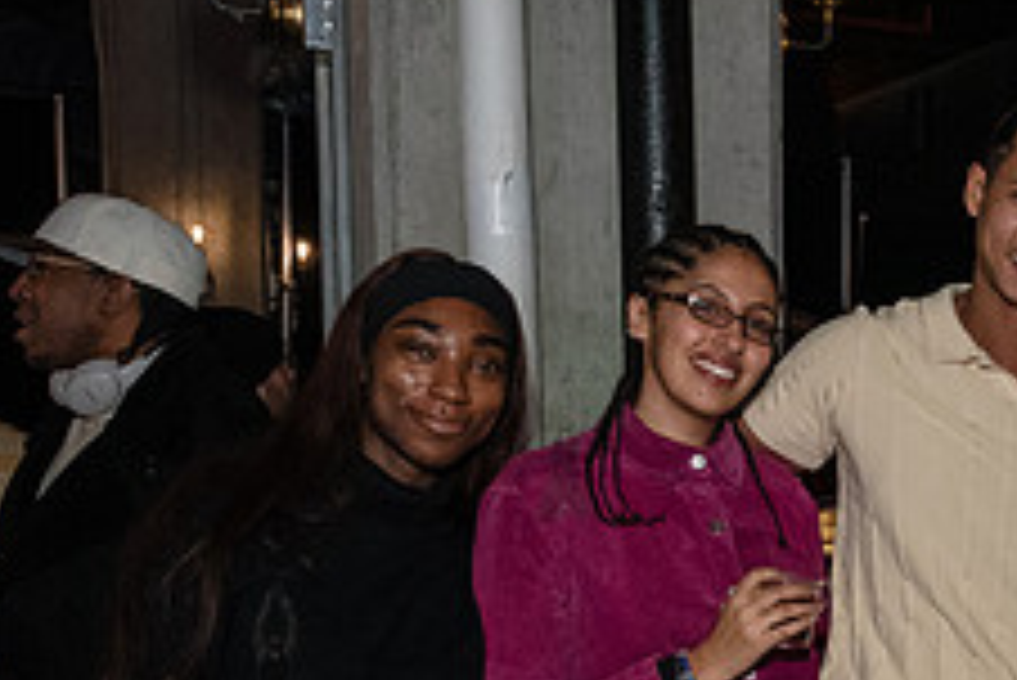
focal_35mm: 68
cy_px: 601
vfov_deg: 19.7
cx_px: 1142
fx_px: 1922
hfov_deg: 27.0
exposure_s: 1/160
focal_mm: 24
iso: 4000
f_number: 4.5
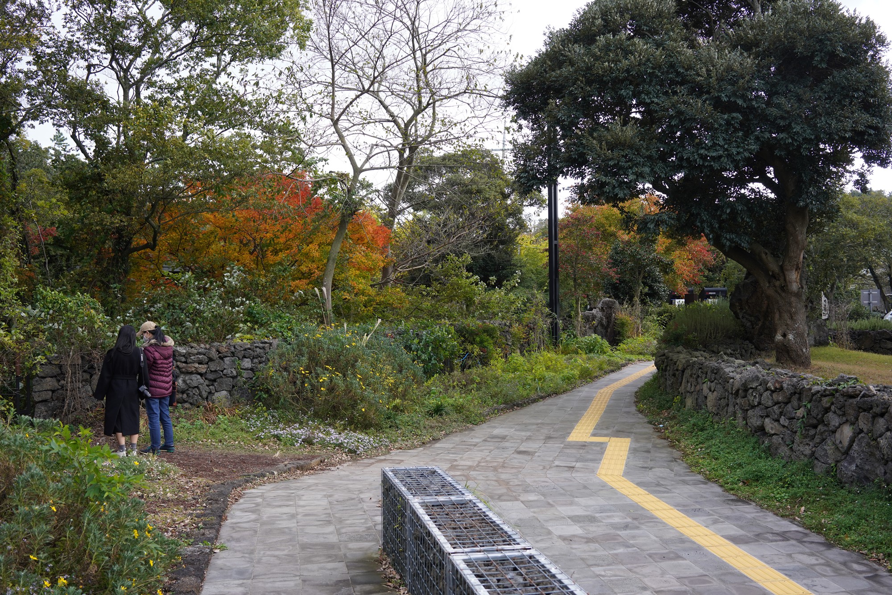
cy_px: 298
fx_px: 867
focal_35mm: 35
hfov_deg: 54.4
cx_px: 446
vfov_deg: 37.9
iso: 400
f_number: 5
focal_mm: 35
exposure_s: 1/100
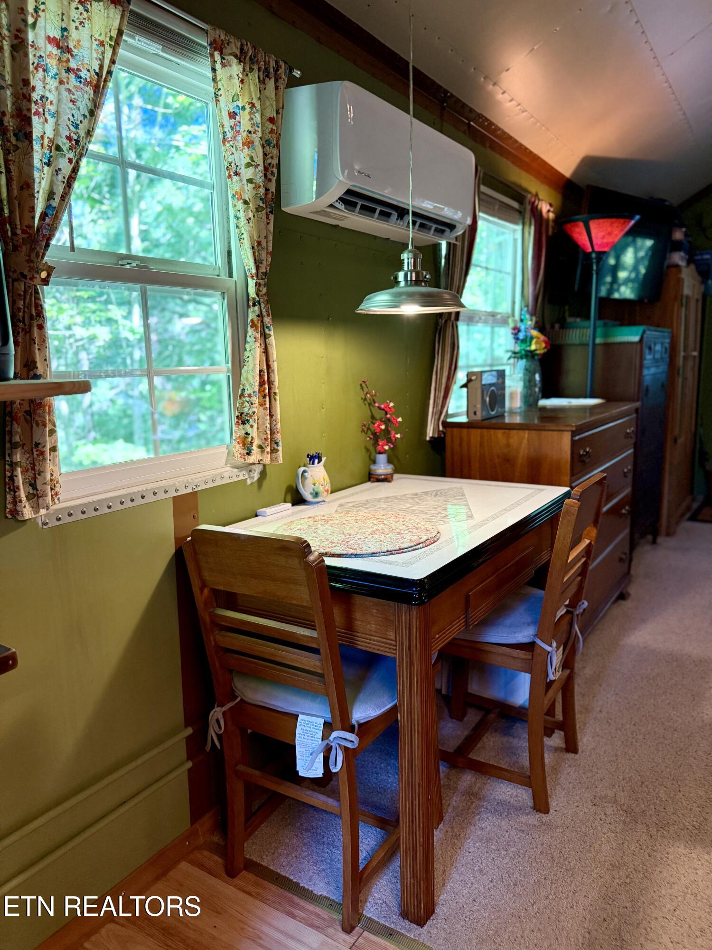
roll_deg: +0.5
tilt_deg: -10.2
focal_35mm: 24
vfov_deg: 71.6
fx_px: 658
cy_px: 475
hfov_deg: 56.8
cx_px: 356
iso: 320
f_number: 1.78
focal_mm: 6.76
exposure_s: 1/60
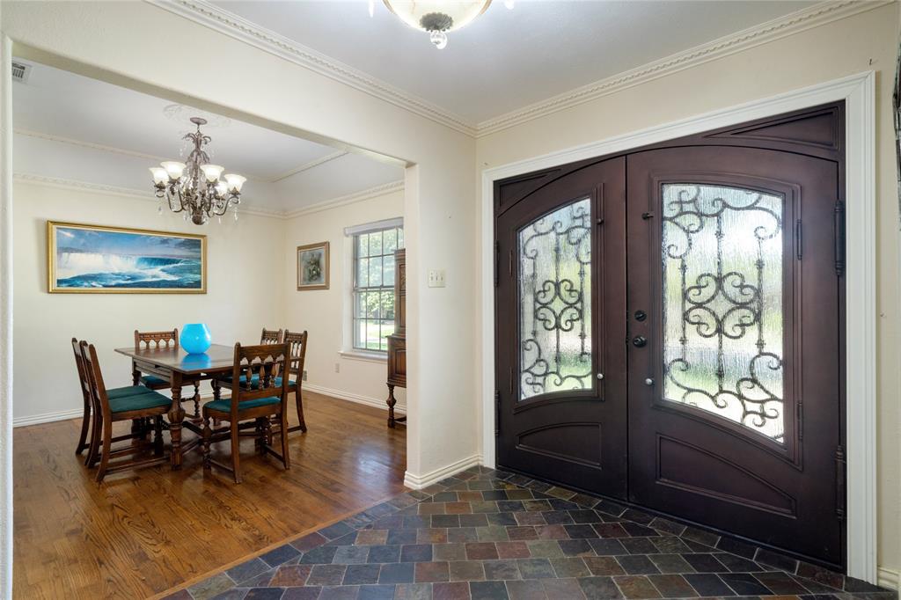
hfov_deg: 93.3
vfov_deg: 70.4
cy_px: 300
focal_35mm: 17
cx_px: 450
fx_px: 425
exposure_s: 1/4
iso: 250
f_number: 14
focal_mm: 17
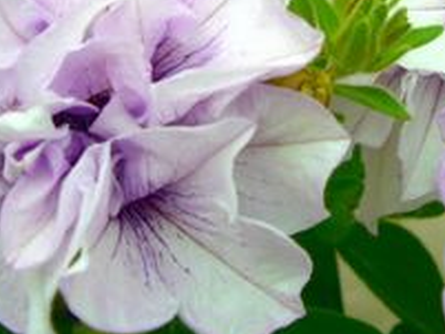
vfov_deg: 17.1
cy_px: 19
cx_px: 338
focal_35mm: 85
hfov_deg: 22.8
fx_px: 1093
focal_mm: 7.9
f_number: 2.8
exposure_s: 1/640
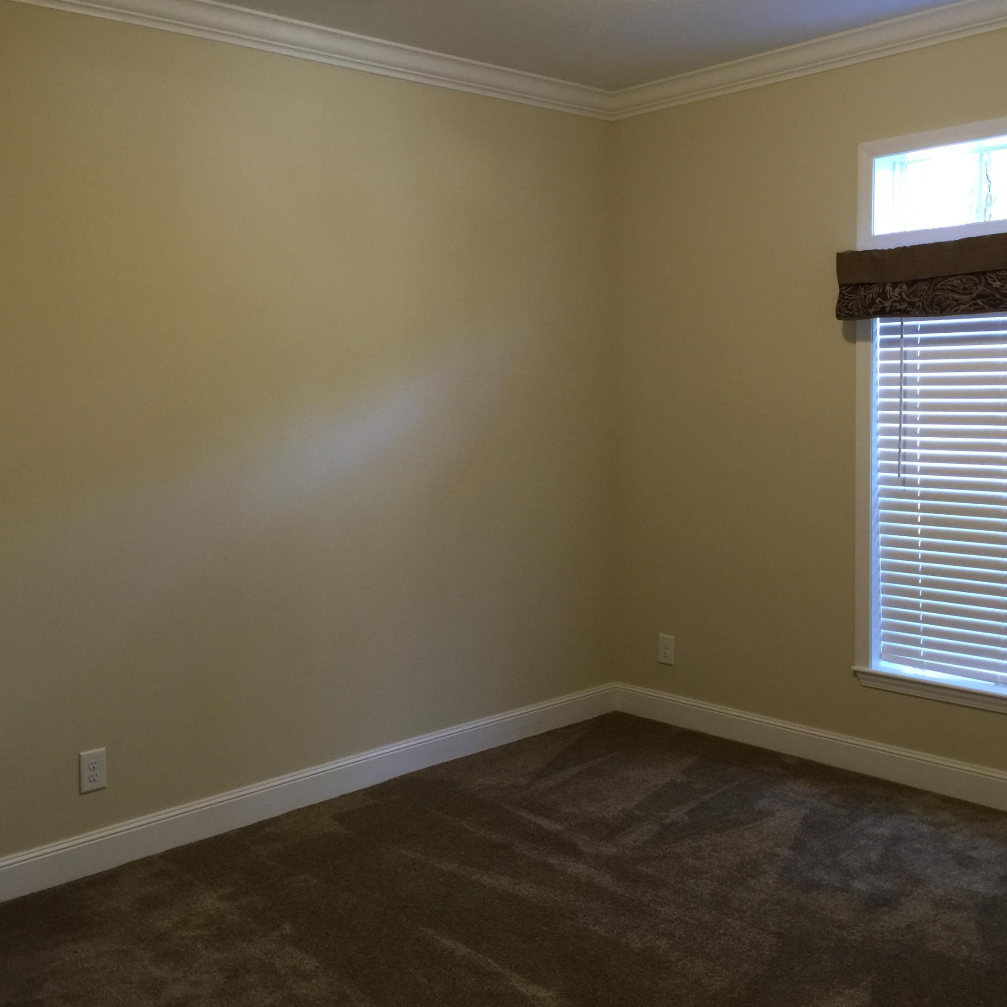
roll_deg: +1.6
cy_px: 499
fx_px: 1152
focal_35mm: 35
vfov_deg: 47.2
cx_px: 481
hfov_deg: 47.2
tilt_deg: -6.0
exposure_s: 1/15
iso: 80
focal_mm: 4.15
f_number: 2.2
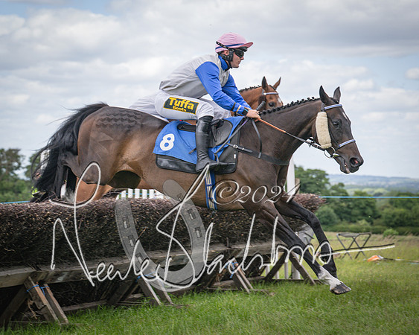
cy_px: 164
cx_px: 157
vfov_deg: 13.8
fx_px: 1380
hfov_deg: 17.2
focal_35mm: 111
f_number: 4
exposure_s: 1/1600
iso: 400
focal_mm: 70
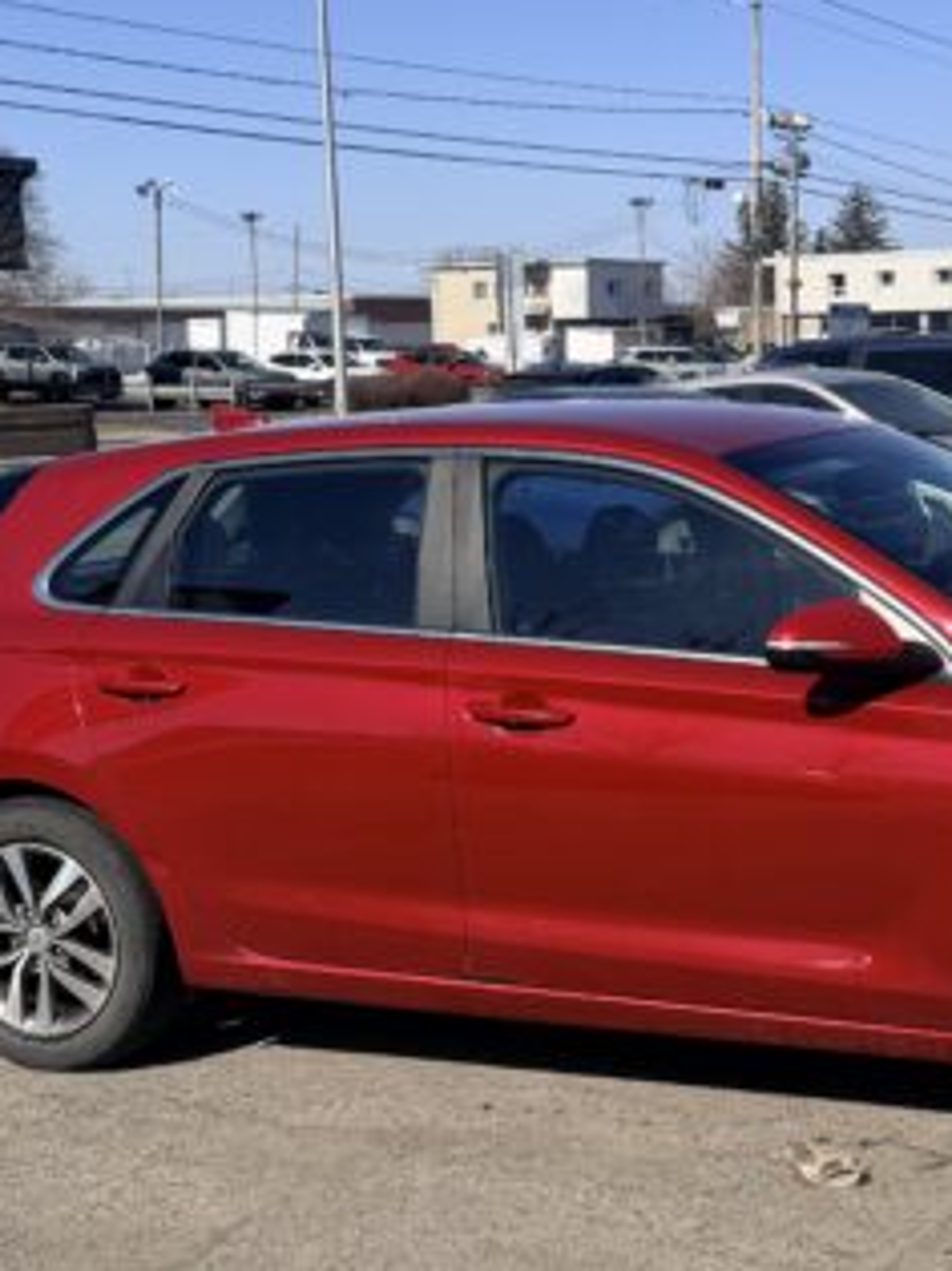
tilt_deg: -8.5
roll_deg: +1.4
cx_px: 726
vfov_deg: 31.7
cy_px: 694
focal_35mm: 61
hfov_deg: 23.7
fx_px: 2238
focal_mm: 6.76
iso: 80
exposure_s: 1/5714
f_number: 1.78
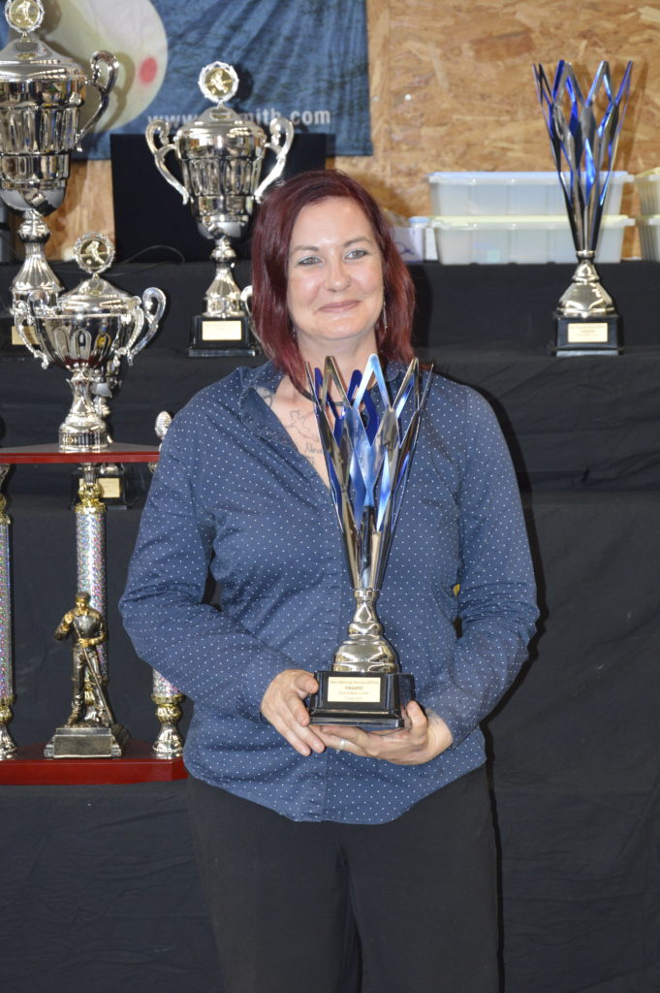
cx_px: 330
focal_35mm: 75
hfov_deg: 18.2
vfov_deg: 27.0
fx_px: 2066
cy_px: 496
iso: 1000
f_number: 5
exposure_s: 1/60
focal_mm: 50
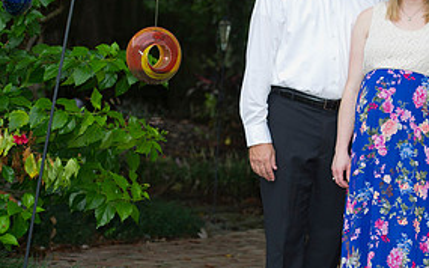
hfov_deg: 11.8
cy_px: 136
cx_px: 266
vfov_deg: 7.4
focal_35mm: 178
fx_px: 2081
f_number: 3.5
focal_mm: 86
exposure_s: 1/250
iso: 640
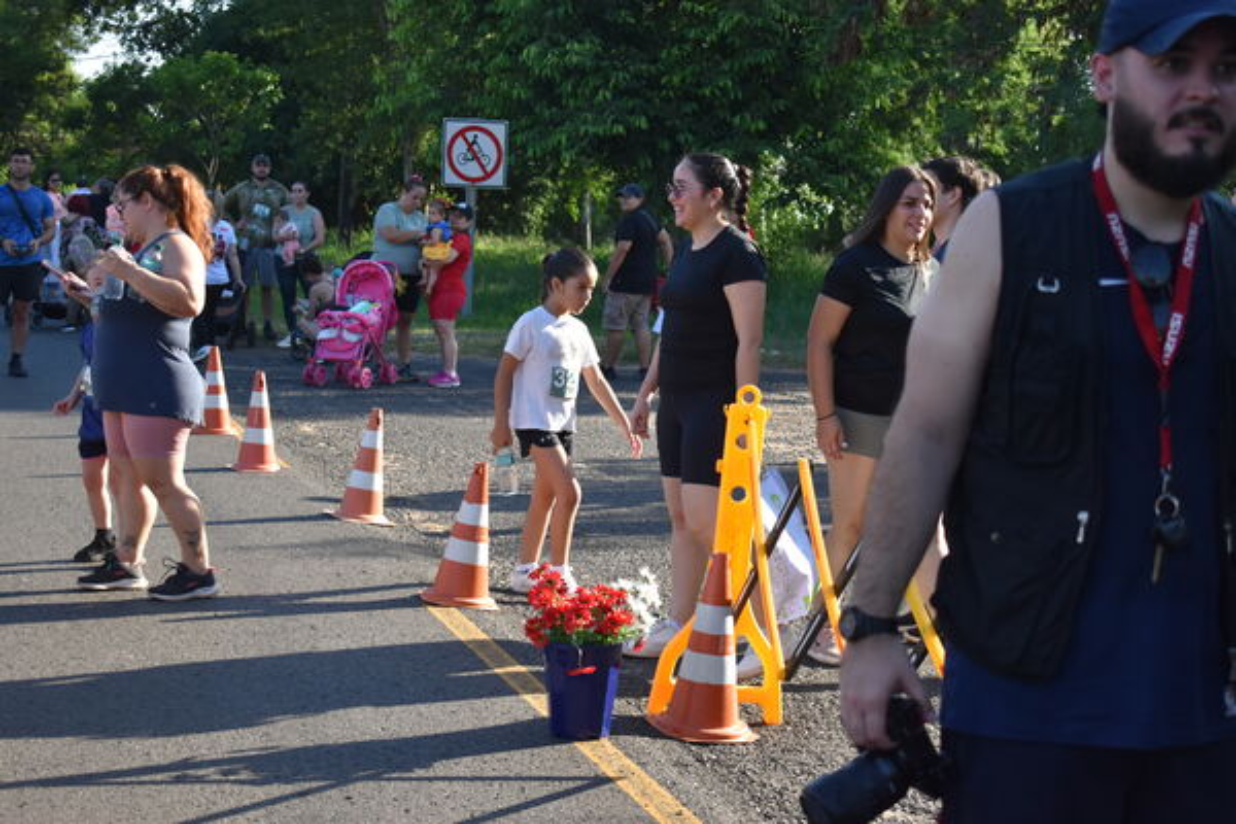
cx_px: 618
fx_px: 2163
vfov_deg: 21.6
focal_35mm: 63
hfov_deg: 31.9
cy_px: 412
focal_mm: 42
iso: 640
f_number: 5
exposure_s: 1/1000
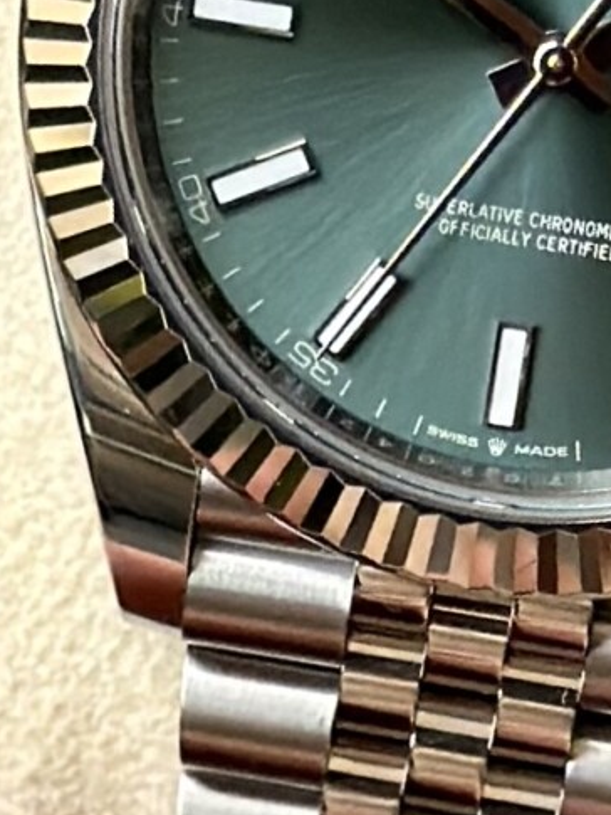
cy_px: 151
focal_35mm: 190
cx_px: 544
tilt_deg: -39.7
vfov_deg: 10.4
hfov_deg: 7.8
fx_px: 4470
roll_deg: +7.4
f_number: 1.78
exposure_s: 1/2208
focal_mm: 6.76
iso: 320
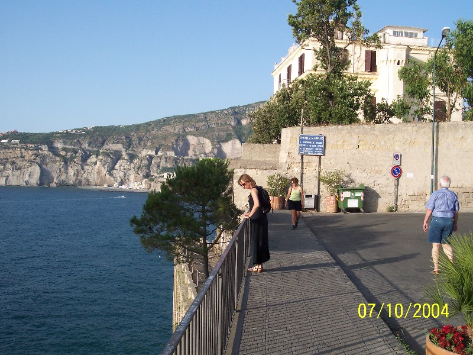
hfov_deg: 49.0
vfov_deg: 37.7
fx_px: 519
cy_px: 178
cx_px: 236
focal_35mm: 38
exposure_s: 1/500
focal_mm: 8
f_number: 4.8
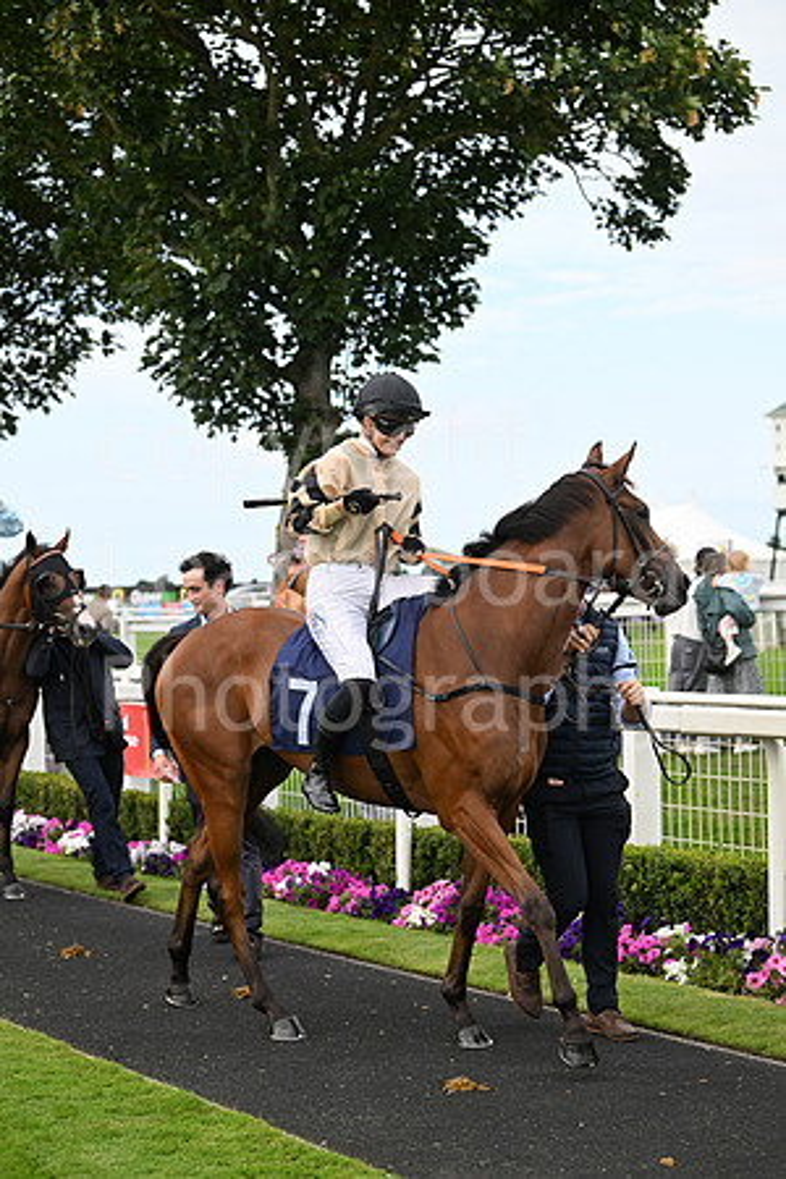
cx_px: 393
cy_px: 590
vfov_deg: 28.1
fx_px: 2358
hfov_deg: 18.9
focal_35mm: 72
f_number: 4
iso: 1250
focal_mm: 72
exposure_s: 1/5000
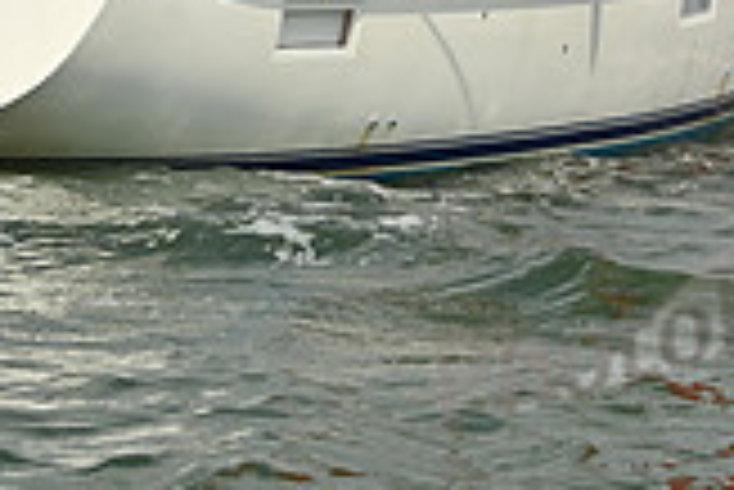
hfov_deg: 8.3
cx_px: 198
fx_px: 5081
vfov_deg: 5.5
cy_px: -312
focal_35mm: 249
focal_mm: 70
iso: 320
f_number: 11
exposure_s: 1/1250
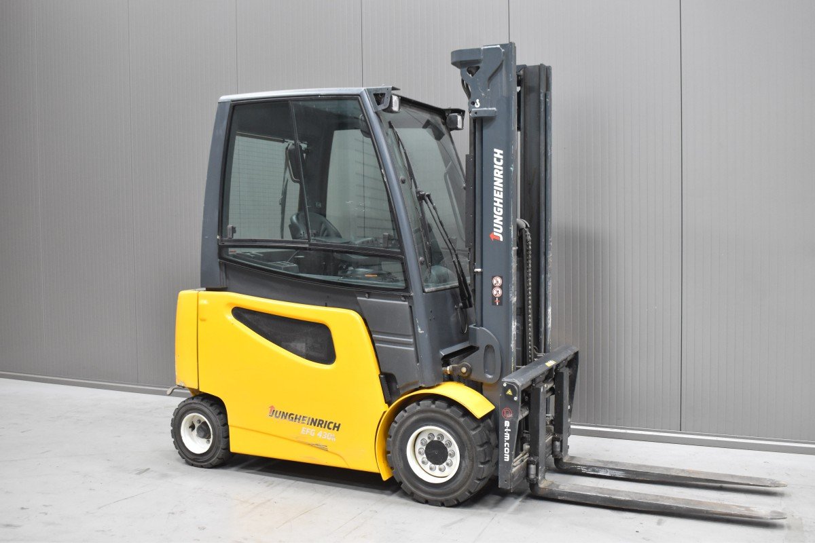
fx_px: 815
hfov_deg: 53.1
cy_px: 272
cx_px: 408
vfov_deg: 36.9
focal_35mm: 36
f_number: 5
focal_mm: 24
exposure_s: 1/30
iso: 1600
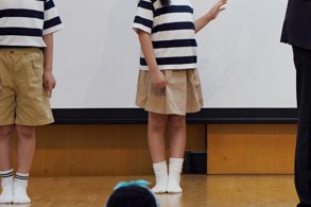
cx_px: 366
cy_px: 28
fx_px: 2417
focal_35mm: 280
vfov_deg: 4.9
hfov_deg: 7.3
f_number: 4
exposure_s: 1/160
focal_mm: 91
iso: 640
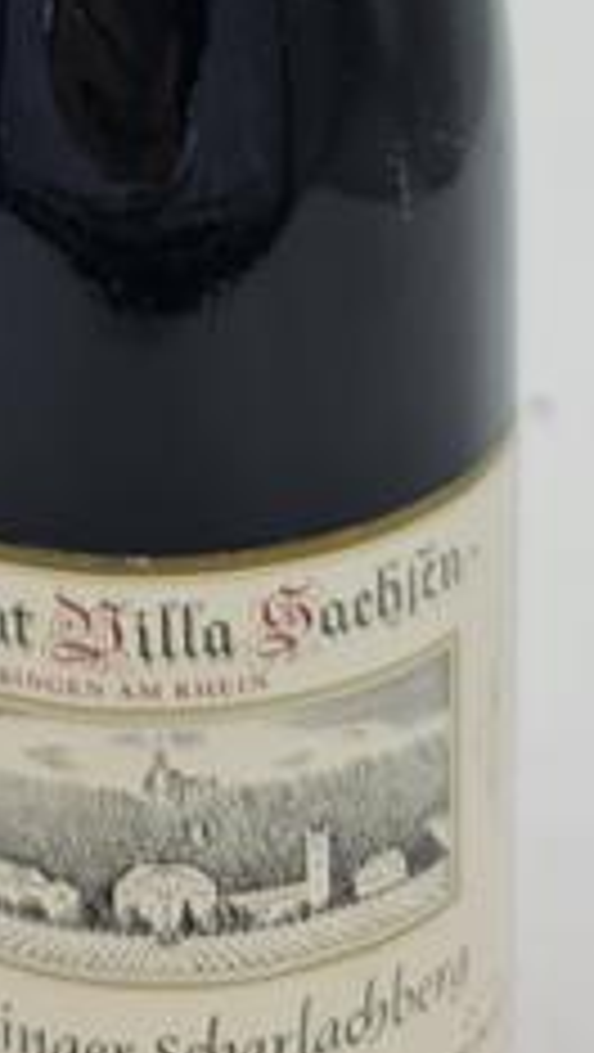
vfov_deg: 21.2
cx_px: -36
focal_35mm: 93
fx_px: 2598
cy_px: -243
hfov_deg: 12.8
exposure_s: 1/367
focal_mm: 7
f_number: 1.8
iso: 50
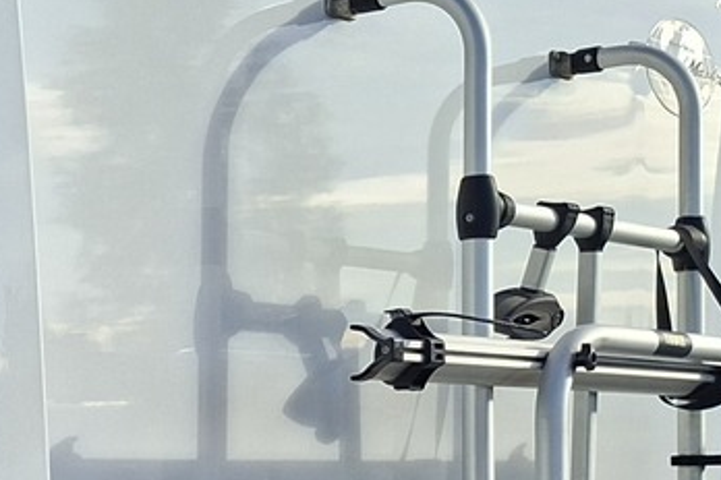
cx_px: -379
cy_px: 509
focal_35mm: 99
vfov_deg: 13.6
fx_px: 1983
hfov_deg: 18.2
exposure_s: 1/1236
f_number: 1.8
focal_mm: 5.54
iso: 50
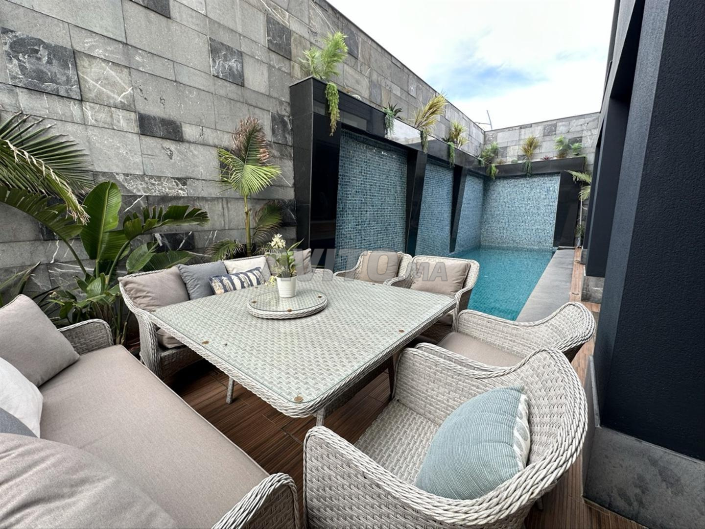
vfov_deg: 85.7
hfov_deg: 102.1
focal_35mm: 14
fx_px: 285
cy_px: 264
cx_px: 352
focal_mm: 2.22
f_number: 2.2
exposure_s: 1/132
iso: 40
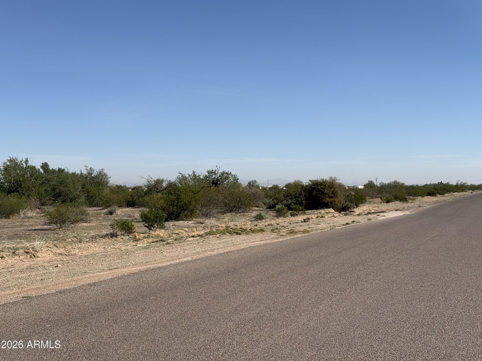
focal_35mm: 48
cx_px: 241
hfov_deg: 39.7
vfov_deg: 30.3
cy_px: 180
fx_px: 668
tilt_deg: +0.1
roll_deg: +0.3
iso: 64
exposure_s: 1/7874
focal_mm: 6.76
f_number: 1.78
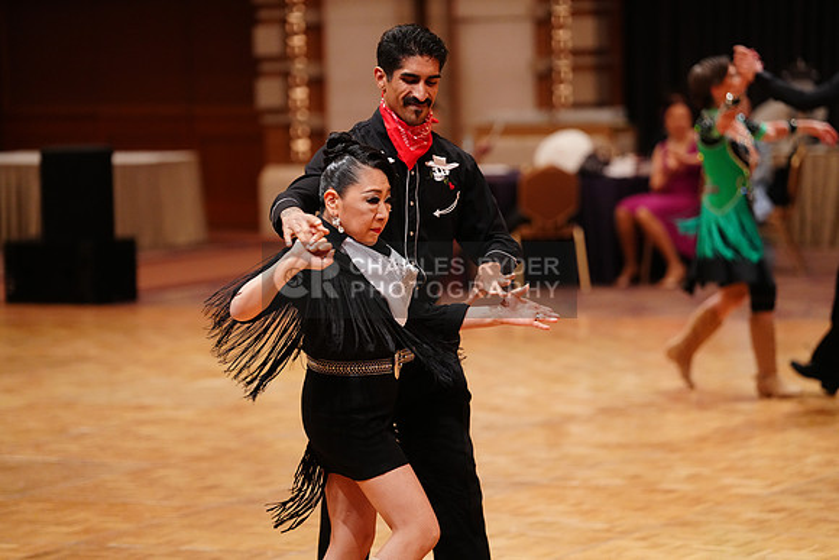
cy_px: 280
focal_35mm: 147
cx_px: 420
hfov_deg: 14.0
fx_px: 3427
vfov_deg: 9.3
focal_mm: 147
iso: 3200
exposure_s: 1/320
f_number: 2.8
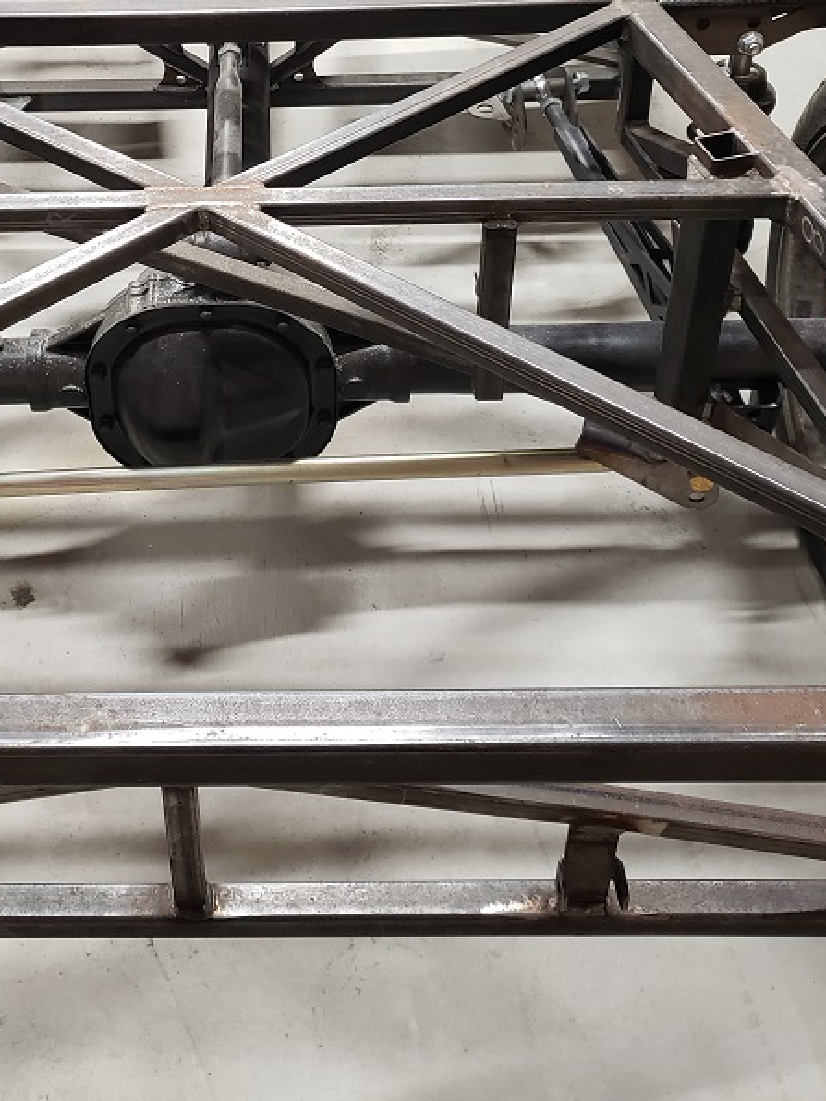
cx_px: 233
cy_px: 192
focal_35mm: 44
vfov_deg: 40.8
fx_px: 1400
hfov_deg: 32.4
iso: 250
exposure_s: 1/40
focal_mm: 4.3
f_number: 1.5
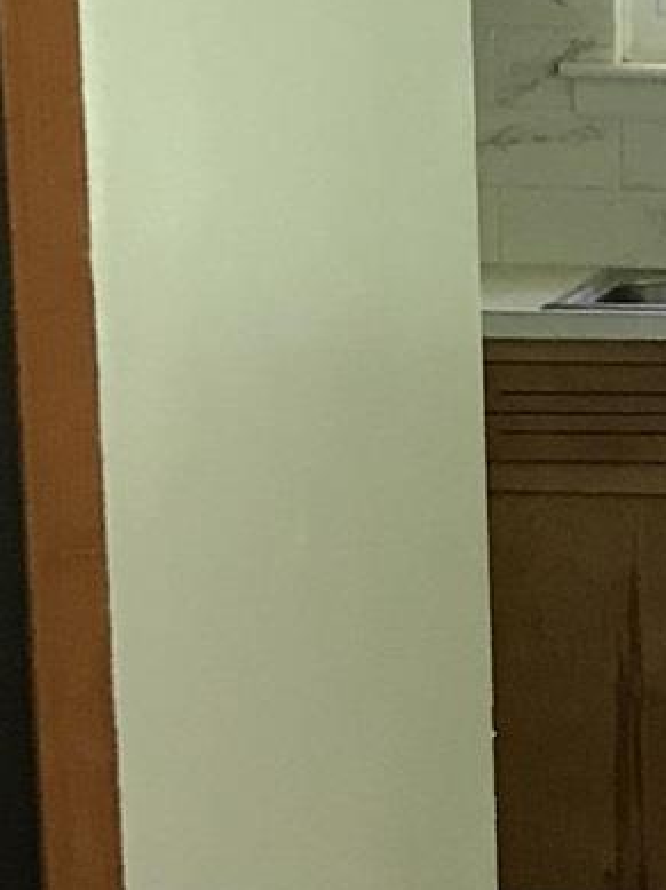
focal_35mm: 166
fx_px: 4265
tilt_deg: -9.4
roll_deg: -2.2
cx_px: 1556
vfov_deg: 11.9
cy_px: 718
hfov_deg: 8.3
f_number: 1.8
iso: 50
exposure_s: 1/16
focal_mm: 3.99
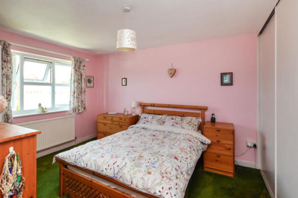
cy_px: 103
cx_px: 149
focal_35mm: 16
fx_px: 132
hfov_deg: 96.8
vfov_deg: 73.6
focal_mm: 10
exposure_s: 1/60
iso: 400
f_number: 4
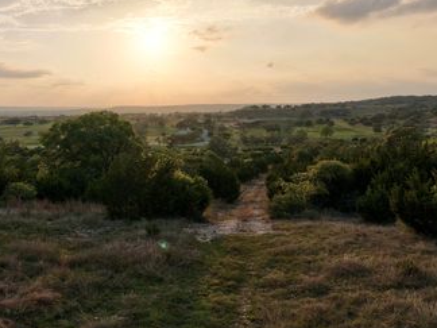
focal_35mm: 37
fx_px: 467
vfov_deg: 38.6
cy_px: 141
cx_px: 159
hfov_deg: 49.6
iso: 300
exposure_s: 1/8000
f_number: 1.8
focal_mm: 8.67
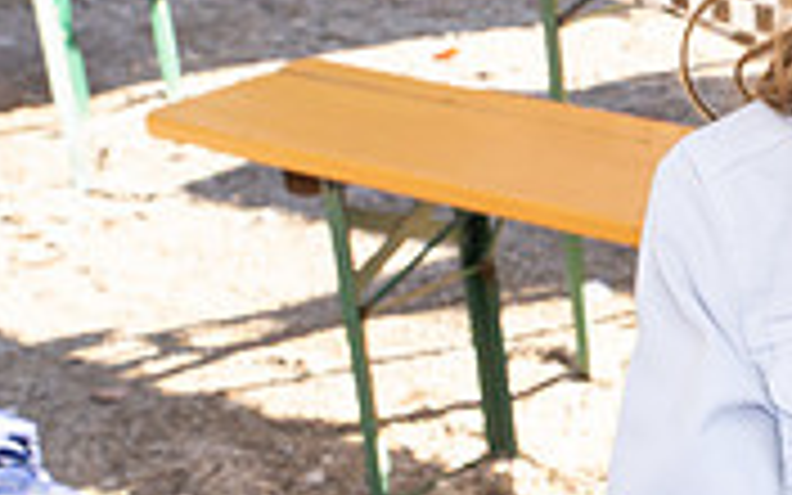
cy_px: 263
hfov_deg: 15.3
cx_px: 1107
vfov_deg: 10.2
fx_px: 2763
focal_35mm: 128
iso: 500
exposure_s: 1/125
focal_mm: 38
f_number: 9
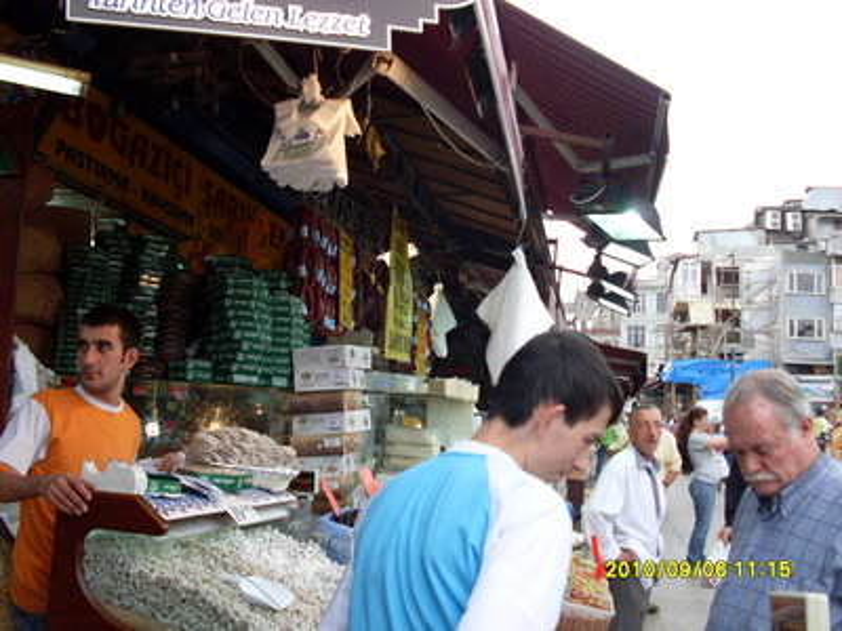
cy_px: 316
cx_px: 421
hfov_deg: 49.0
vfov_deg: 37.7
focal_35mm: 38
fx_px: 924
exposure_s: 1/250
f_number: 2.8
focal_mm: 6.3
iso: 80
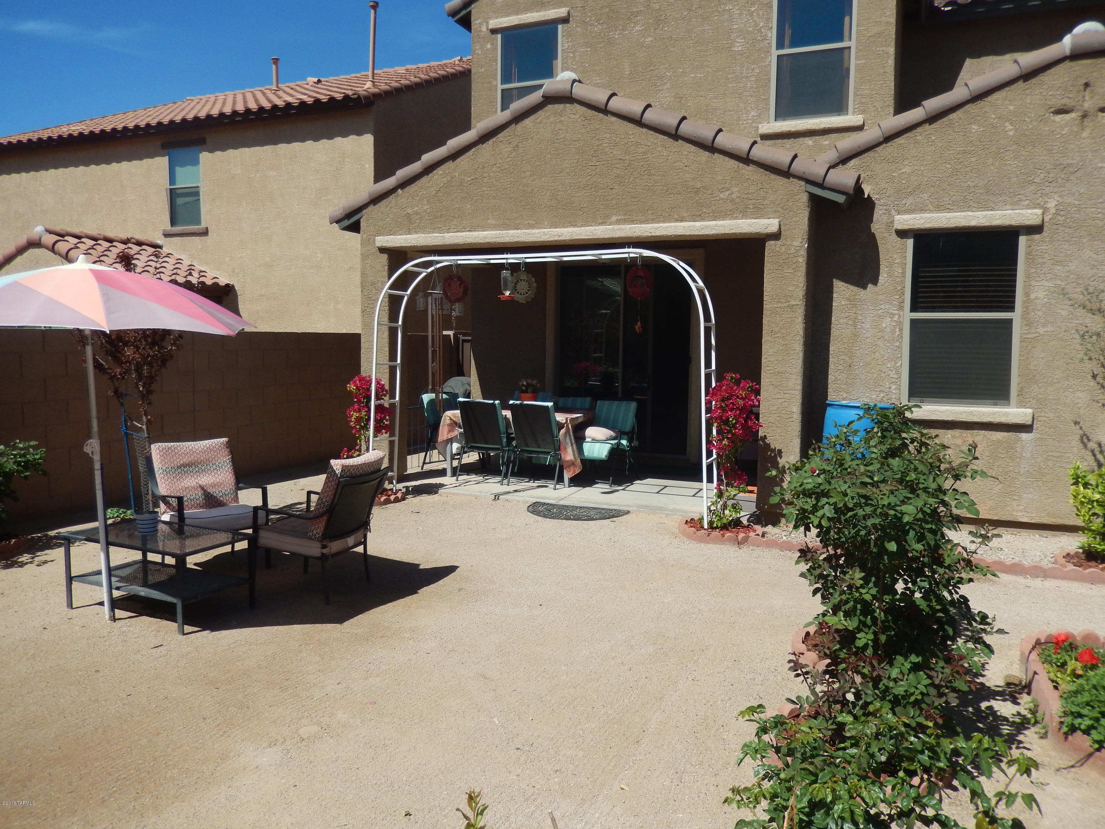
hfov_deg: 69.4
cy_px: 414
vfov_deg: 54.9
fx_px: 798
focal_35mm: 25
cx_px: 552
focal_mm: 4.5
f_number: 6.8
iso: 125
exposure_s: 1/500
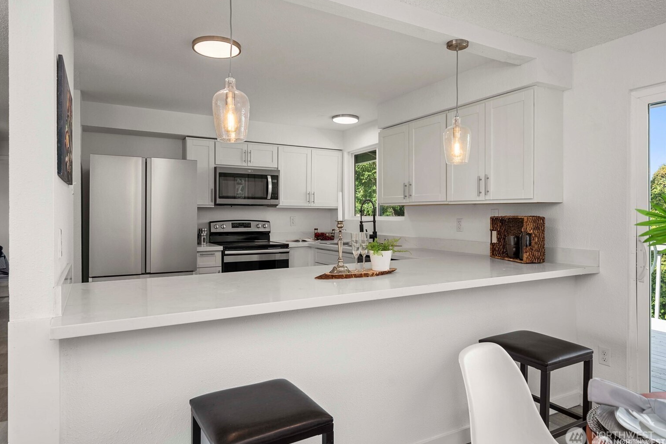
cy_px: 220
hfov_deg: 81.1
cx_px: 317
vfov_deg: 59.5
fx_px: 389
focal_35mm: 21
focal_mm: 20
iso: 80
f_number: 7.1
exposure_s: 1/160
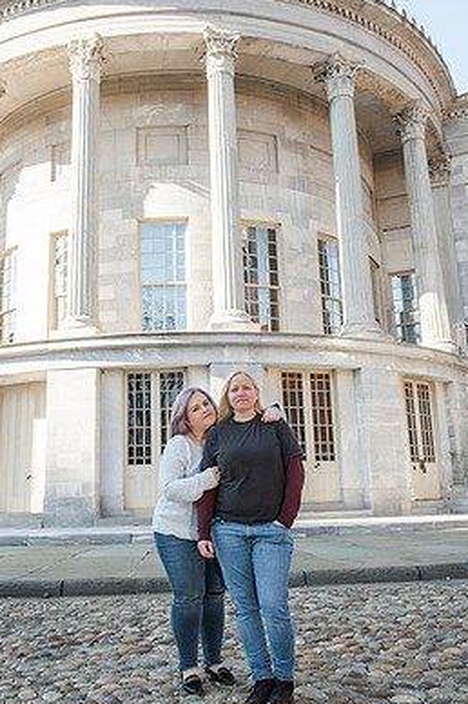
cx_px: 210
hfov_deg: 36.8
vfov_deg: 53.2
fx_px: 703
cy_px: 348
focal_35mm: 36
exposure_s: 1/250
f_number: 6.3
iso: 200
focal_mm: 31
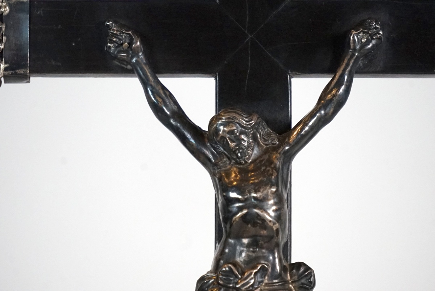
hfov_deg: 6.5
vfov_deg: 4.4
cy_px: 146
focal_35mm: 315
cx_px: 218
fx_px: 3809
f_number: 6.3
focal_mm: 210
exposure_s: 1/320
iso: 3200
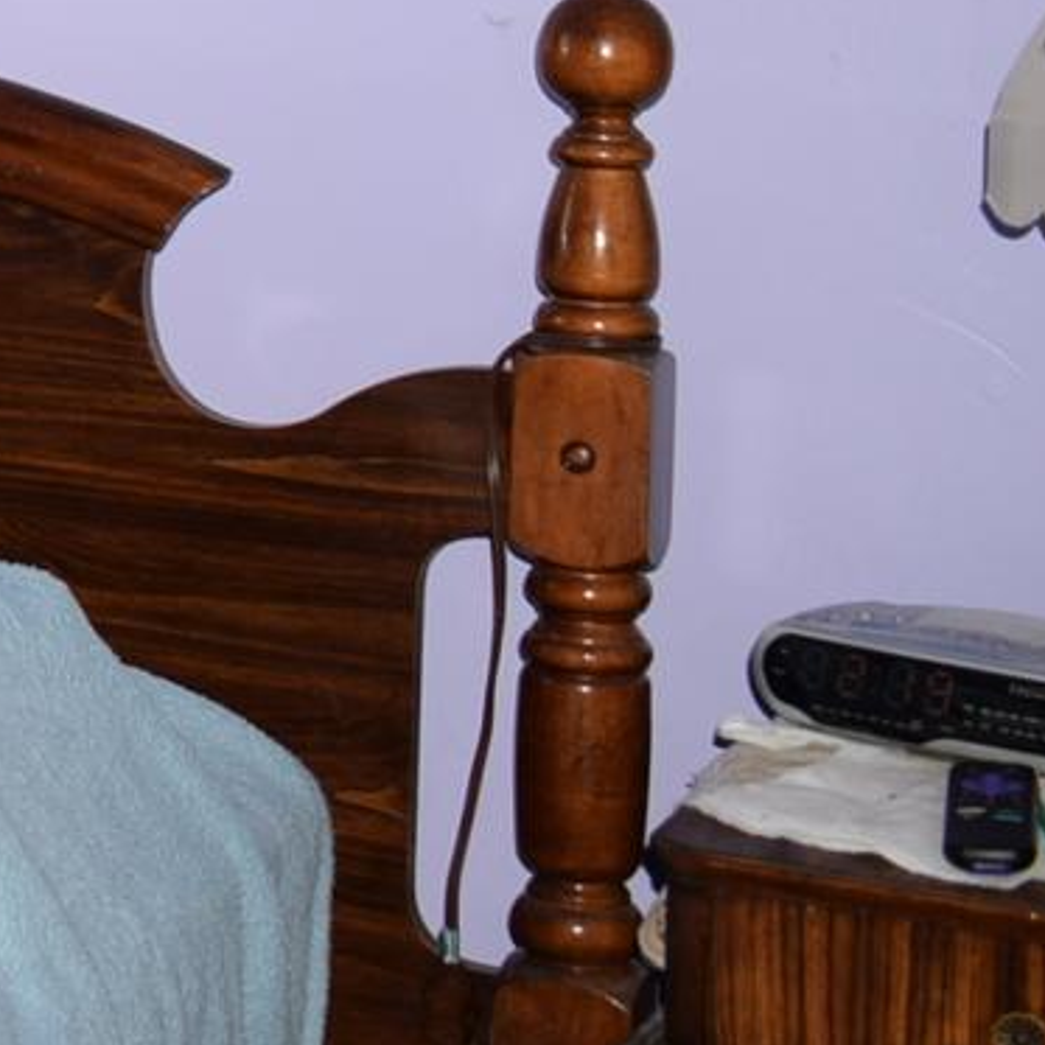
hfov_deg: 10.5
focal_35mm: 140
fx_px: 4782
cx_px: -1570
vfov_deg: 12.2
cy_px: -255
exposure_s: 1/60
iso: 100
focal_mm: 20
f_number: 4
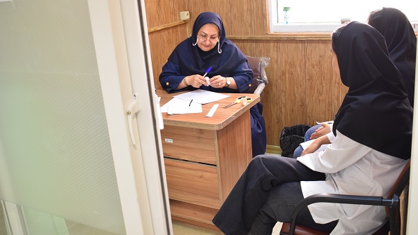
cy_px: 105
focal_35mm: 38
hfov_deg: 52.8
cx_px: 209
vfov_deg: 31.2
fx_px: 421
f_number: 4
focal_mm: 24
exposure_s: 1/30
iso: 800
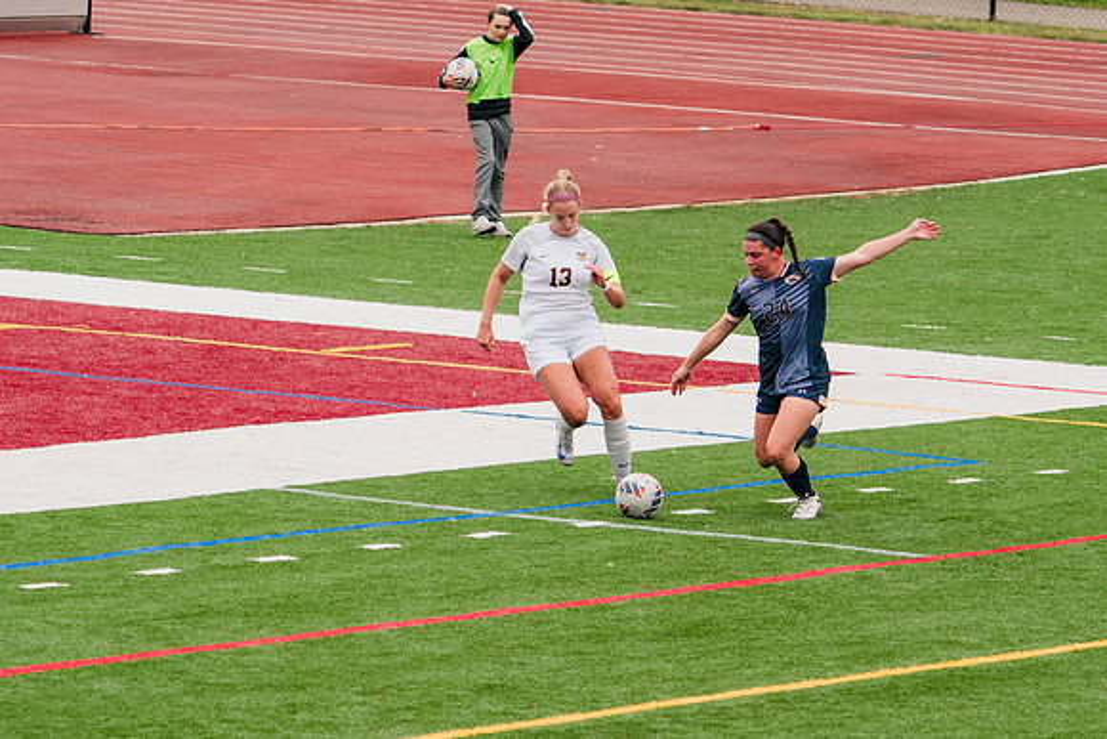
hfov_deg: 6.4
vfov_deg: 4.3
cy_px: 399
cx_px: 664
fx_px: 9928
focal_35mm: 323
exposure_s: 1/1600
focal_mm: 200
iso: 500
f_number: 5.6
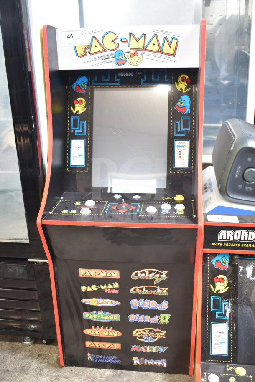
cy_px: 191
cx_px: 128
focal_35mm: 36
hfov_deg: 36.9
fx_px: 382
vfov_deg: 53.1
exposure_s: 1/40
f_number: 4
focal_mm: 24
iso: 560
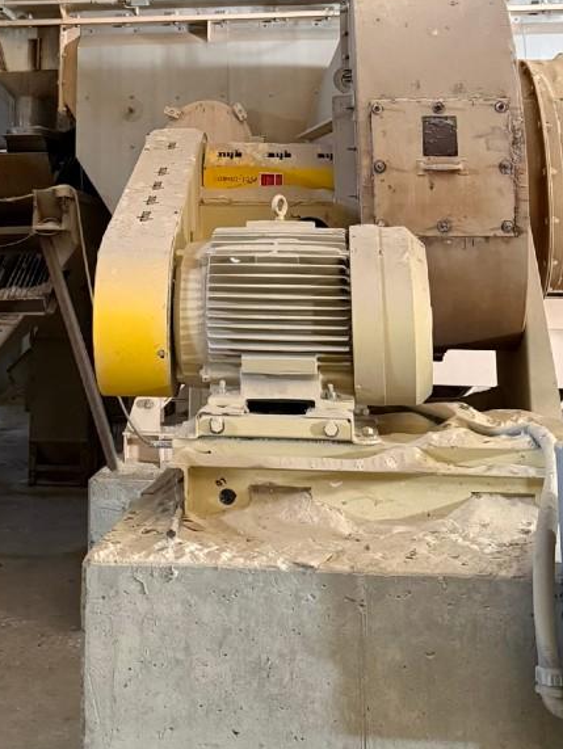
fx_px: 1213
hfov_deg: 25.8
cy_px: 20
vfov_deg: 32.0
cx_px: 138
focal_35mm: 56
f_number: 1.78
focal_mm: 6.76
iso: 800
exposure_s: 1/40
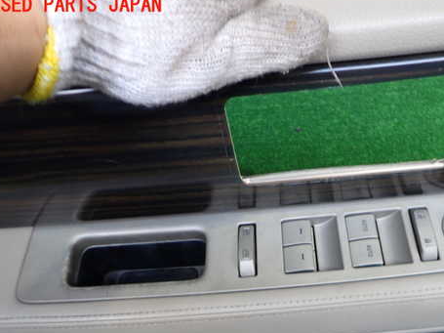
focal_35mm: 33
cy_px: 213
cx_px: 277
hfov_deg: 54.7
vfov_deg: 42.5
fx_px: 423
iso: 200
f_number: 2
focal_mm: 4.5
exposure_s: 1/80
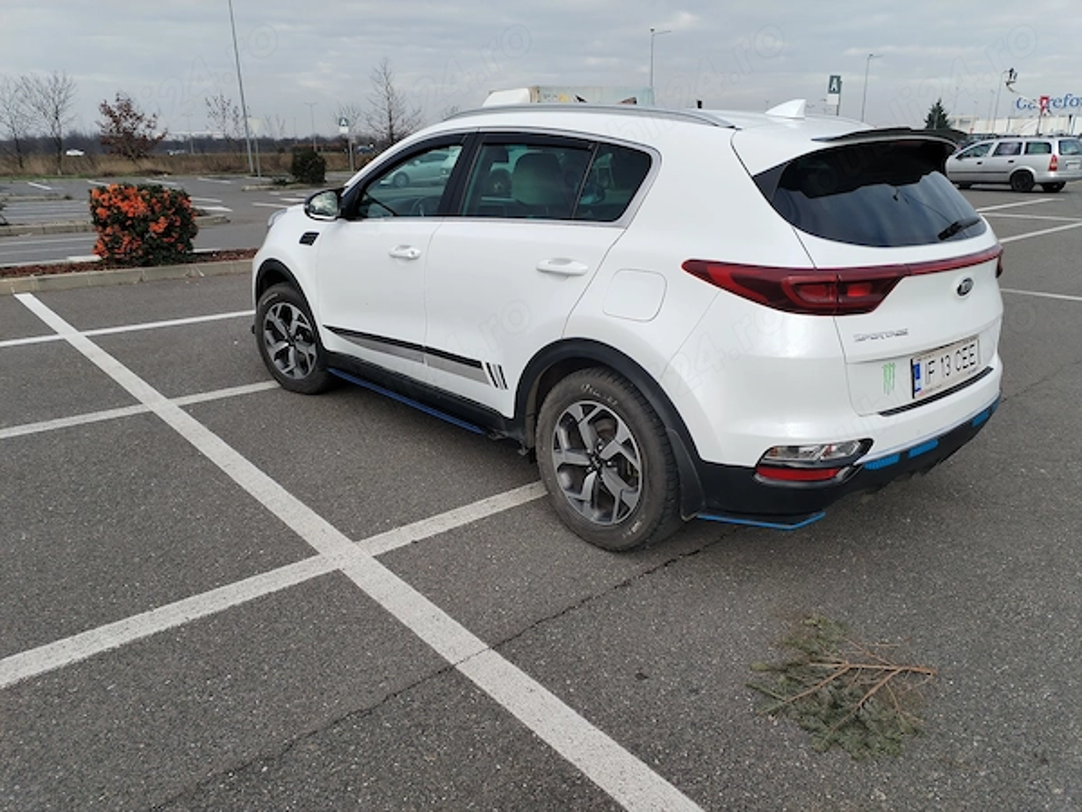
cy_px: 406
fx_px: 813
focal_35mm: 26
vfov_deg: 53.1
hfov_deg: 67.3
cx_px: 541
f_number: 1.8
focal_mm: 4.75
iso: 100
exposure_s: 1/731
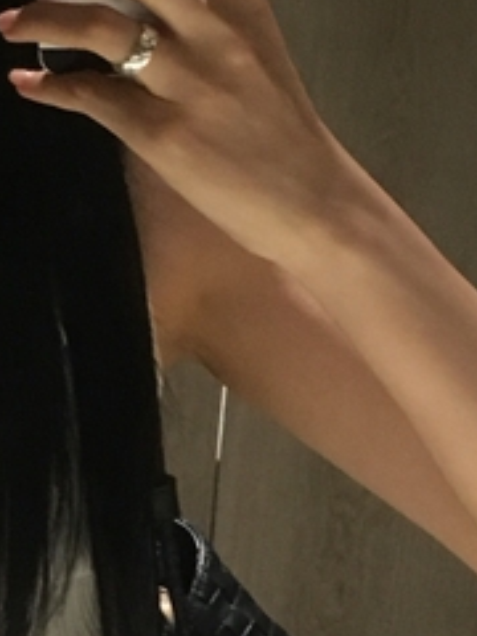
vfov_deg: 15.2
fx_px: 2370
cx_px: 77
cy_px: 436
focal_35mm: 129
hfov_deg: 11.4
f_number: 2.2
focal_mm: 4.15
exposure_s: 1/30
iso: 200
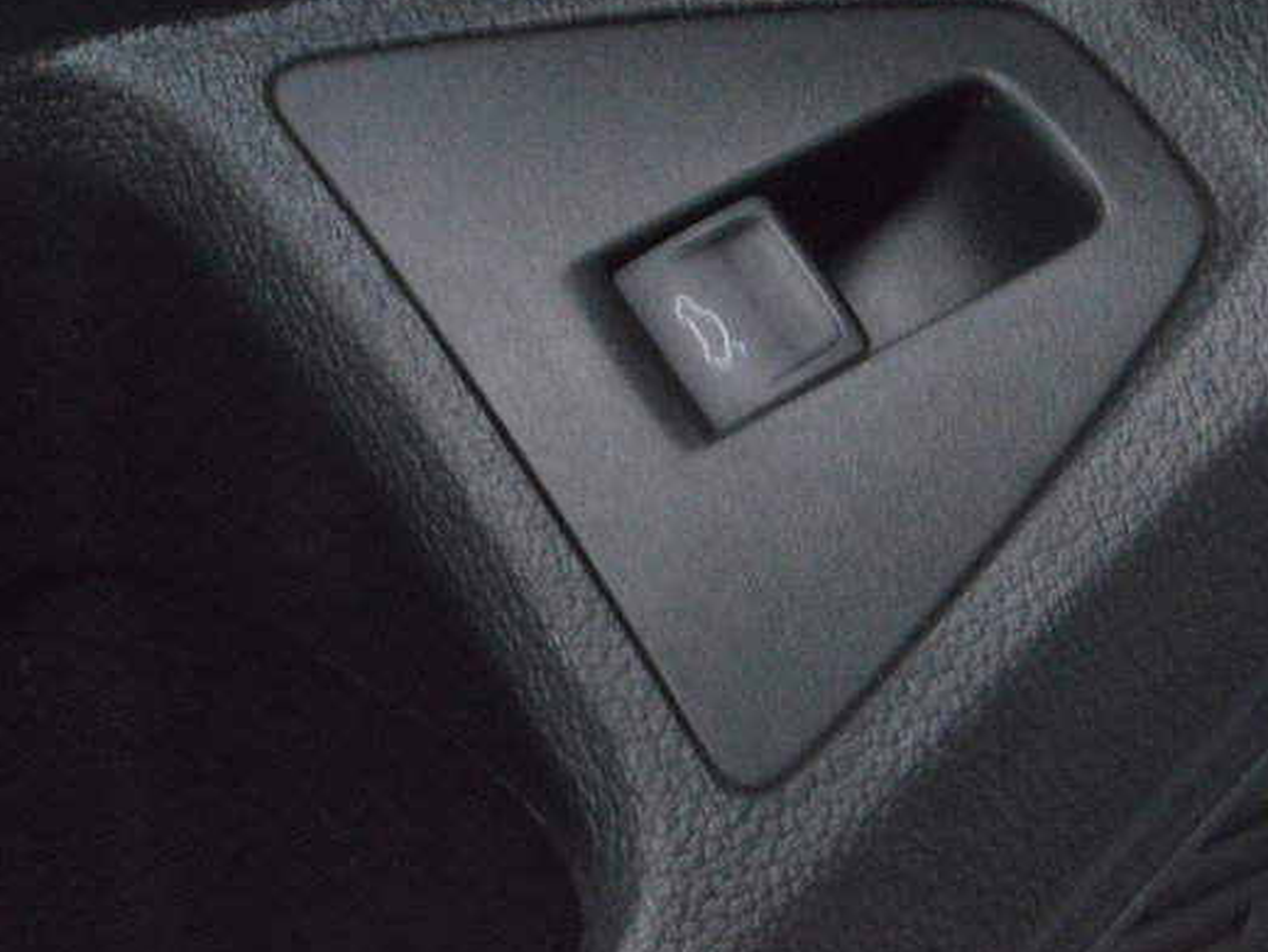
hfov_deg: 13.3
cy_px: 173
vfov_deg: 10.0
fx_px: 5424
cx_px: 781
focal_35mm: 148
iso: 6400
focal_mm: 52
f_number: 20
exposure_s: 1/20
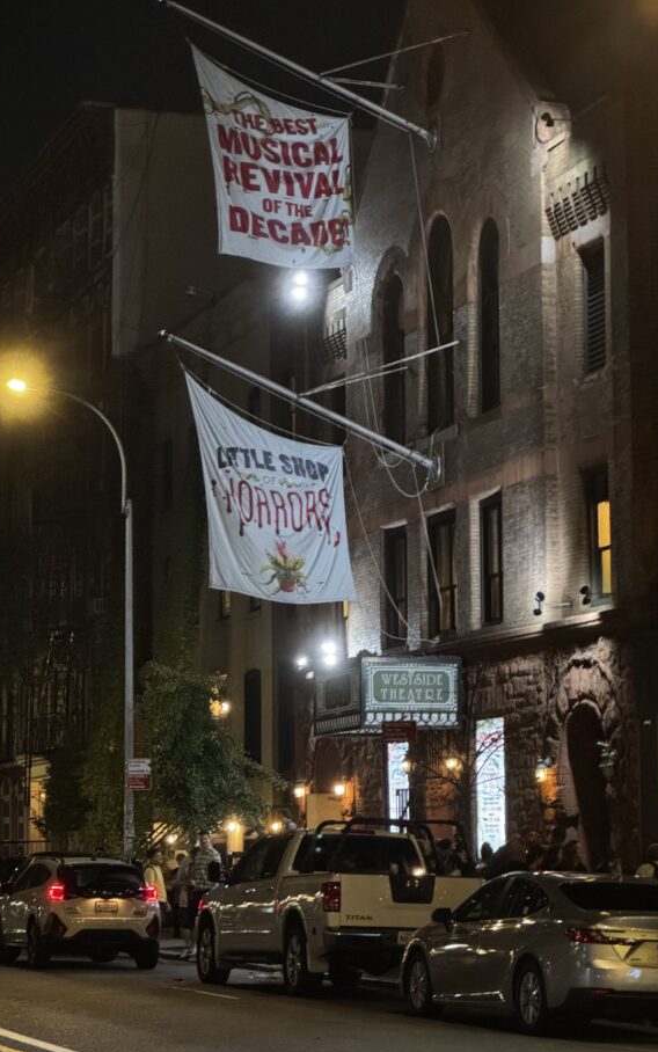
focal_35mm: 92
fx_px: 2638
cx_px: 315
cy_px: 592
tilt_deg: +5.9
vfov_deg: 22.5
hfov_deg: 14.2
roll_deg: +0.2
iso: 1600
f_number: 2.8
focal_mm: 9
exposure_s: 1/30
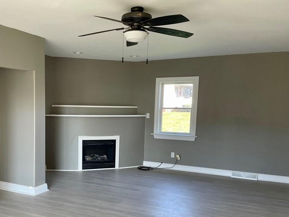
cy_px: 144
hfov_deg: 50.4
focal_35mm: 36
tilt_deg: -7.0
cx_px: 96
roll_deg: -0.6
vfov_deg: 39.2
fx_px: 301
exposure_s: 1/119
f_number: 1.6
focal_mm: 4.2
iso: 125
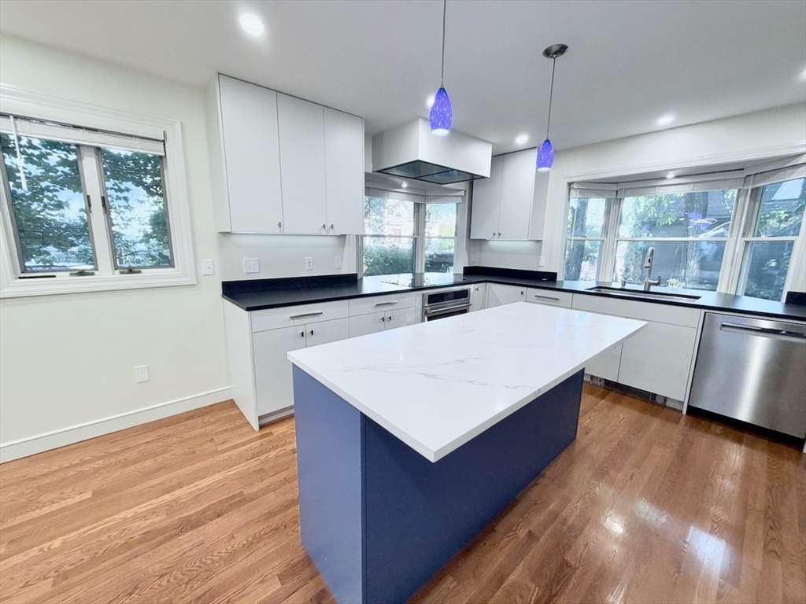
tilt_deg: -10.1
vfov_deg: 85.7
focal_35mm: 14
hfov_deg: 102.1
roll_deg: -1.2
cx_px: 403
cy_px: 302
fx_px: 326
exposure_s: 1/120
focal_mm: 2.22
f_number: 2.2
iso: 200
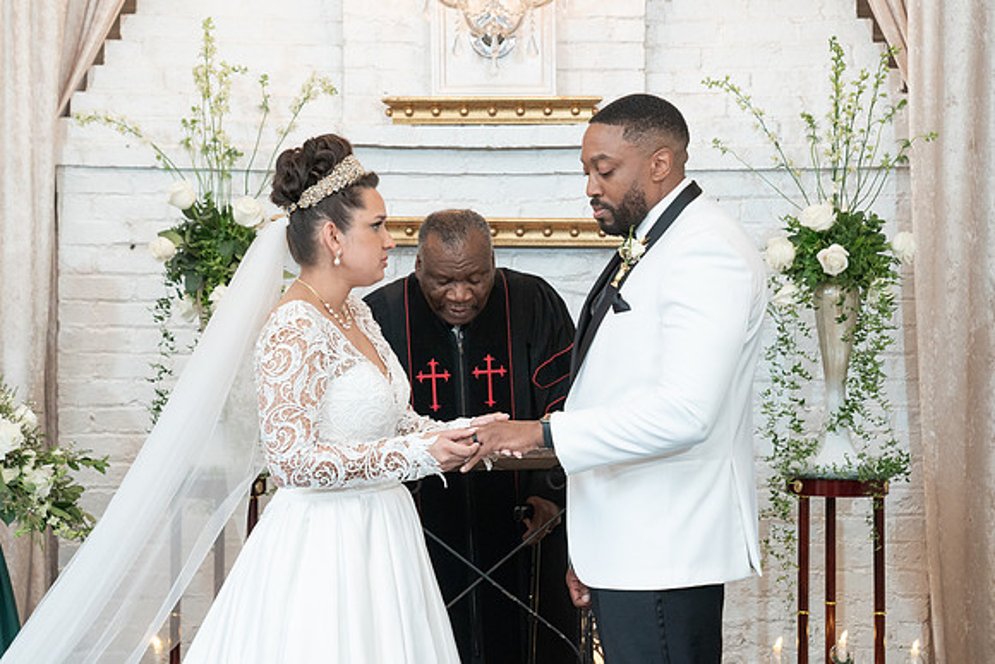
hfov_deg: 24.2
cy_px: 341
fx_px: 2321
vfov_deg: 16.3
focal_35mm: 84
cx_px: 498
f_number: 4
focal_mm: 70
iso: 2000
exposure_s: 1/100
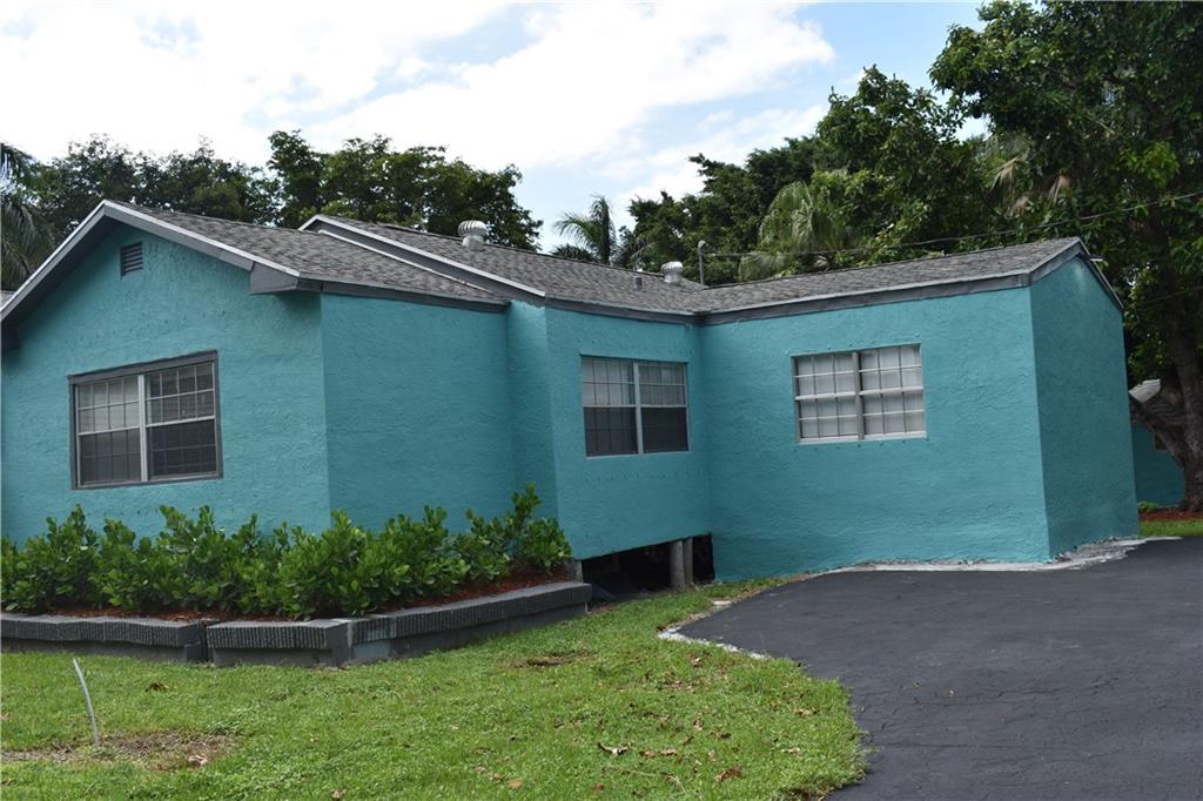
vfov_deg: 36.8
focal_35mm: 36
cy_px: 400
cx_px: 602
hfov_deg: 53.1
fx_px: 1203
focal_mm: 24
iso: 100
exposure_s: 1/200
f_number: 9
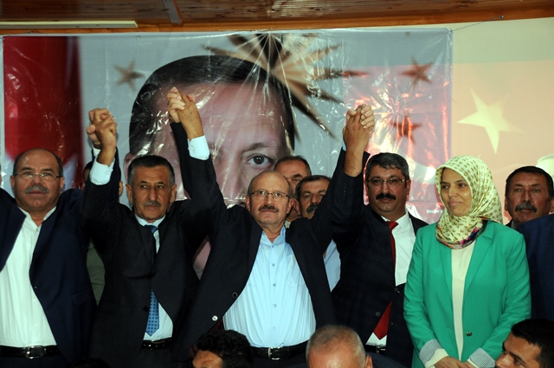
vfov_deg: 20.6
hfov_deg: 30.5
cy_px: 184
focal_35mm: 66
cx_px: 277
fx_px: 1014
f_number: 4.8
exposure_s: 1/60
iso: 800
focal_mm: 44
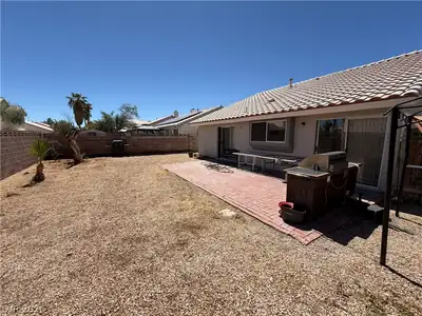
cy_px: 158
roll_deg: +0.1
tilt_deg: -8.6
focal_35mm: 14
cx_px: 211
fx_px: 171
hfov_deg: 102.1
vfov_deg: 85.7
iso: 20
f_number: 2.2
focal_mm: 2.22
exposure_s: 1/1105
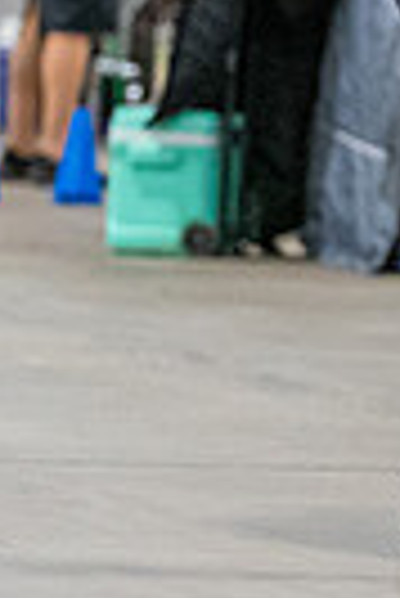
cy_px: 34
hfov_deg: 2.0
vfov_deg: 3.0
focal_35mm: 680
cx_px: 890
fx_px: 11303
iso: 6400
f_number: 3.5
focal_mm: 156
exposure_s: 1/250
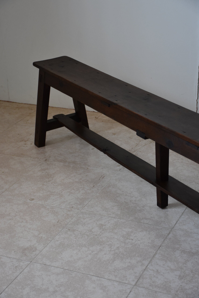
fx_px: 647
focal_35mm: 78
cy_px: 149
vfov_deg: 26.0
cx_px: 100
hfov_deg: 17.5
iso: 800
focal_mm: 52
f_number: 4.8
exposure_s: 1/80
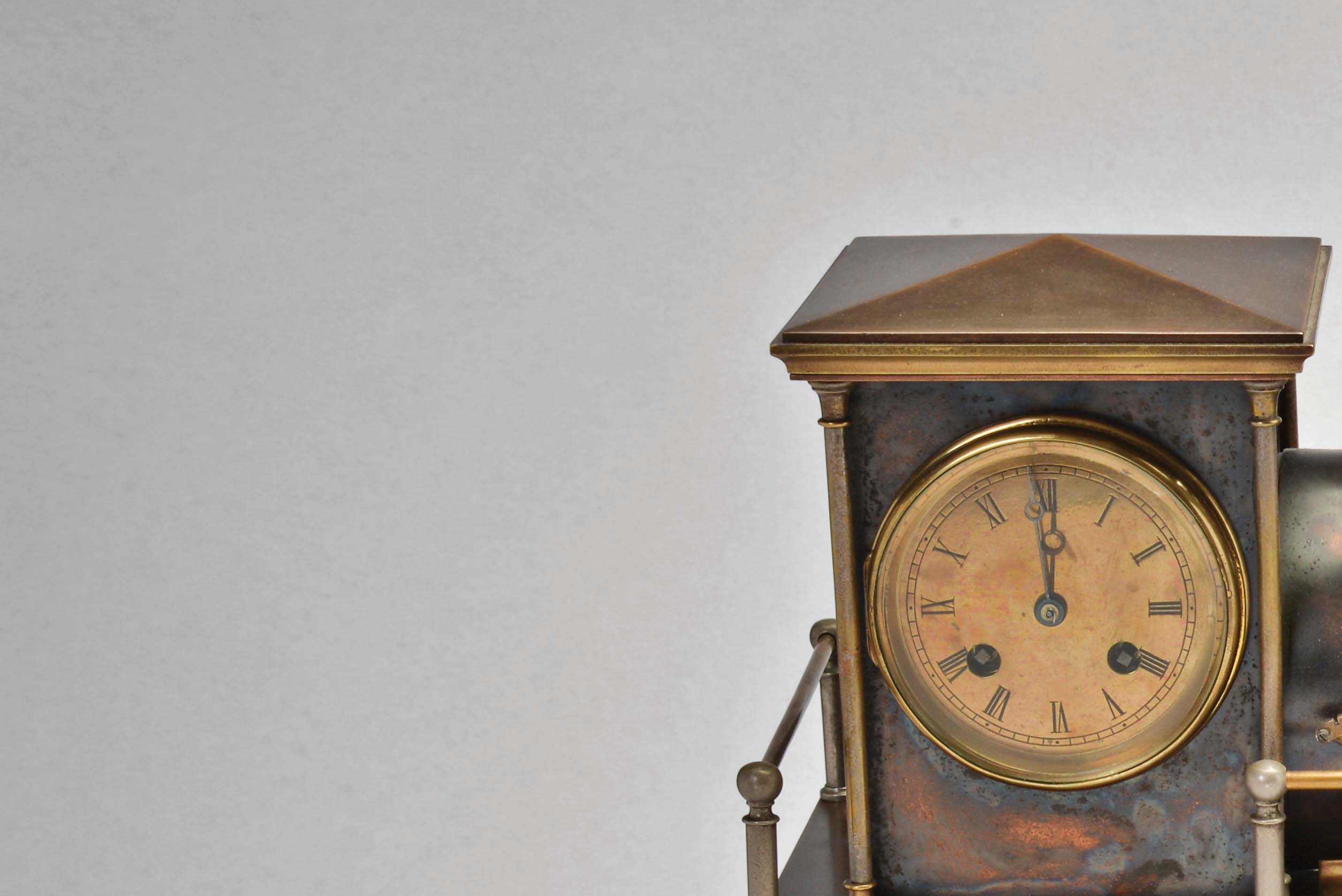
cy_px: 884
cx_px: 1542
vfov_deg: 10.3
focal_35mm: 132
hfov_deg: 15.1
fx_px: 4922
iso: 200
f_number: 18
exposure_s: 1/80
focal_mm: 55
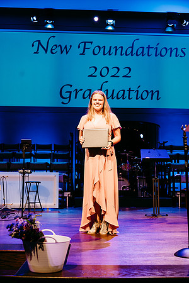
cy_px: 142
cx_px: 94
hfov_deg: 30.5
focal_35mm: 44
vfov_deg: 44.5
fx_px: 346
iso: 1600
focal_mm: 44
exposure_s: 1/200
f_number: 4
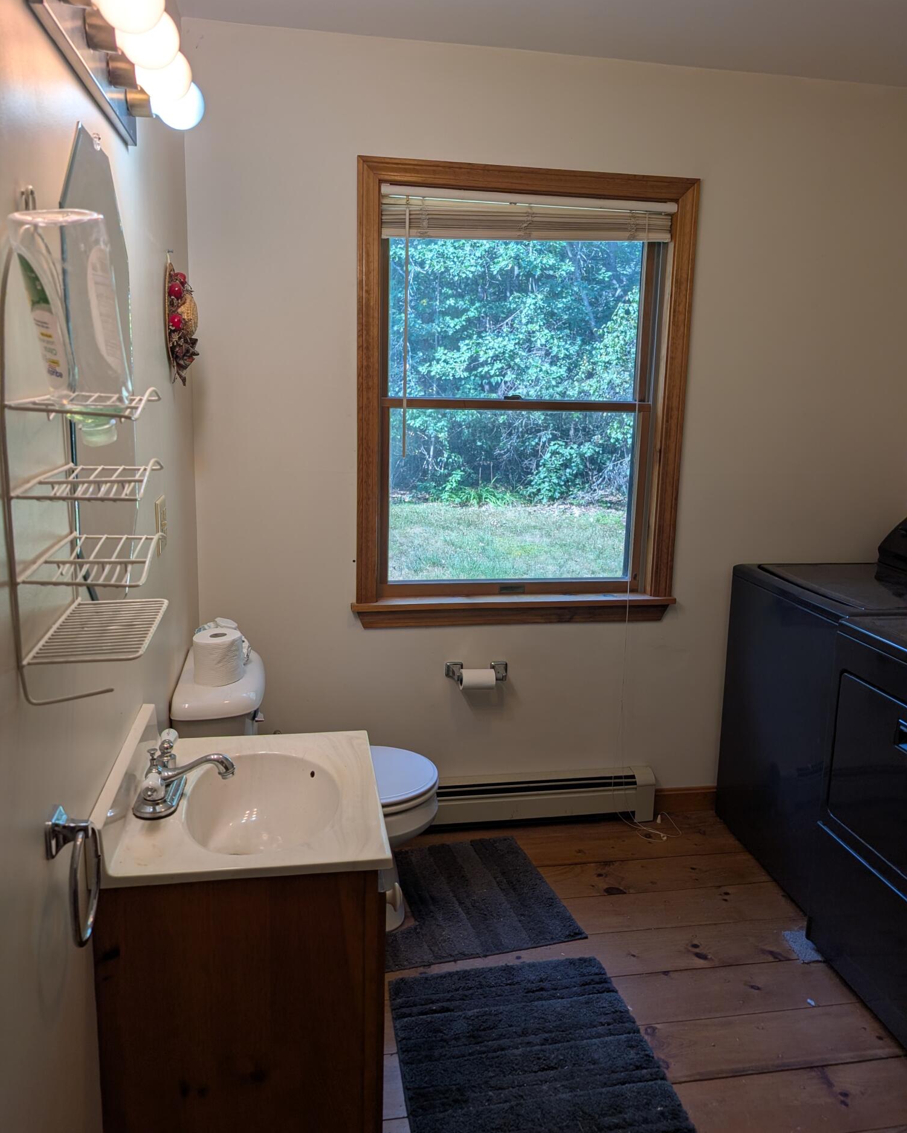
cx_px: 454
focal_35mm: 25
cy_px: 544
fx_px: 839
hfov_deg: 56.8
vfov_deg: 68.1
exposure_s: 1/120
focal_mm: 6.9
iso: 19
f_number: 1.68
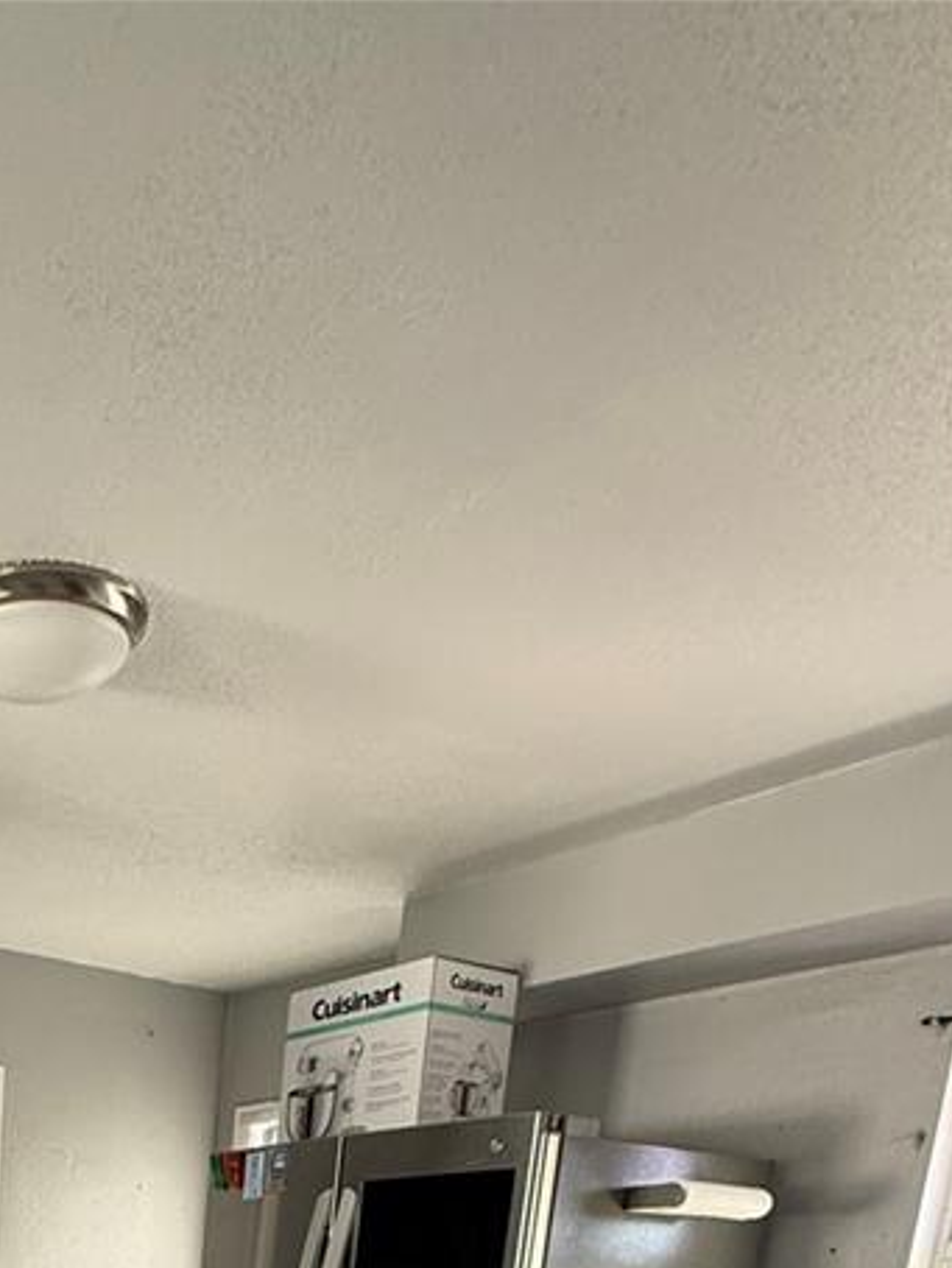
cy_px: 1673
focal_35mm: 37
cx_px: -131
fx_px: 1355
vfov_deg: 34.3
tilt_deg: -14.6
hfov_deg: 33.1
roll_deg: -2.0
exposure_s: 1/99
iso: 320
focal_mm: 2.22
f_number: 2.2
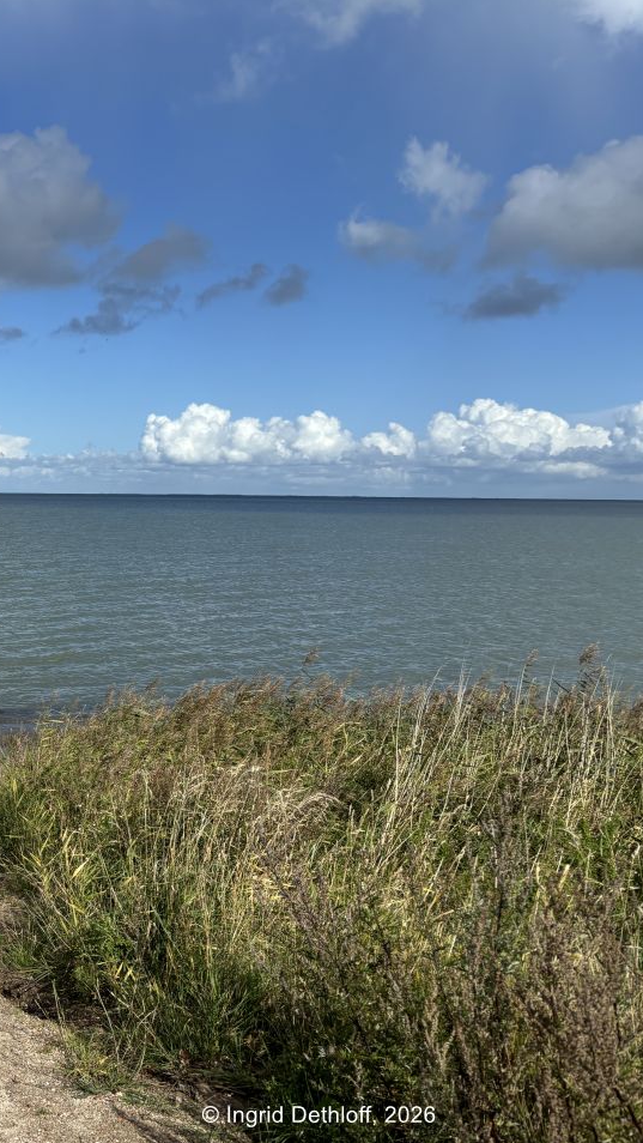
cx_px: -93
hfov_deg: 28.0
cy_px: 570
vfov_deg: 52.8
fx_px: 1151
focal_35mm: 38
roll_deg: -1.0
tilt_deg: -4.4
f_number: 1.6
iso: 50
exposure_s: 1/5076
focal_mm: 5.96
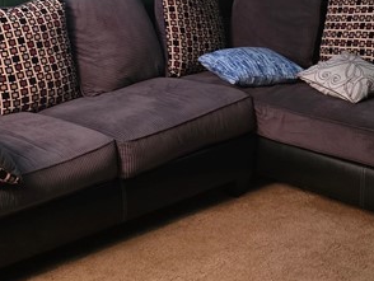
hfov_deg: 24.4
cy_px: 6
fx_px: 865
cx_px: 198
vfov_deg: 18.0
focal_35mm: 80
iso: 1600
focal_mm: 6.3
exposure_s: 1/24
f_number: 1.7
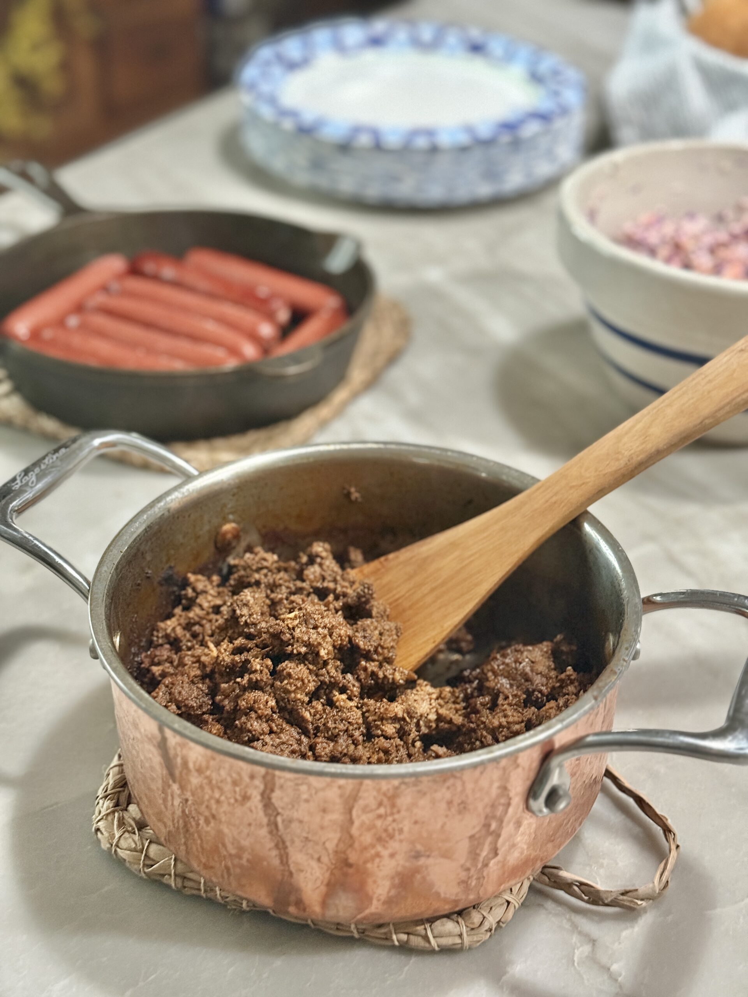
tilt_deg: -33.9
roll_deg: -1.6
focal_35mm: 48
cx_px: 374
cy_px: 498
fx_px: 1383
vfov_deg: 39.7
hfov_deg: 30.3
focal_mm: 6.76
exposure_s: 1/30
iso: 500
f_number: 1.78
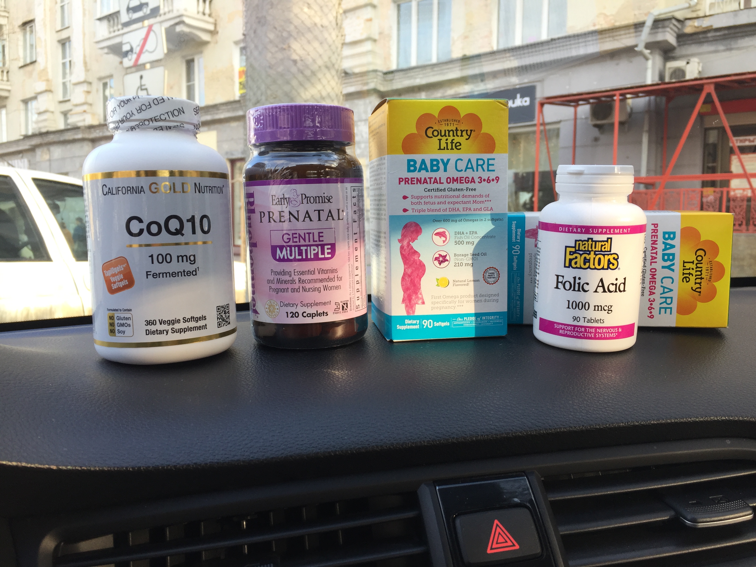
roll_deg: +0.1
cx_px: 378
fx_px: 633
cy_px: 284
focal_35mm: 29
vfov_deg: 48.2
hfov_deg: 61.7
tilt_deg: -5.6
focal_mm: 4.15
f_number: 2.2
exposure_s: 1/122
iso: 32
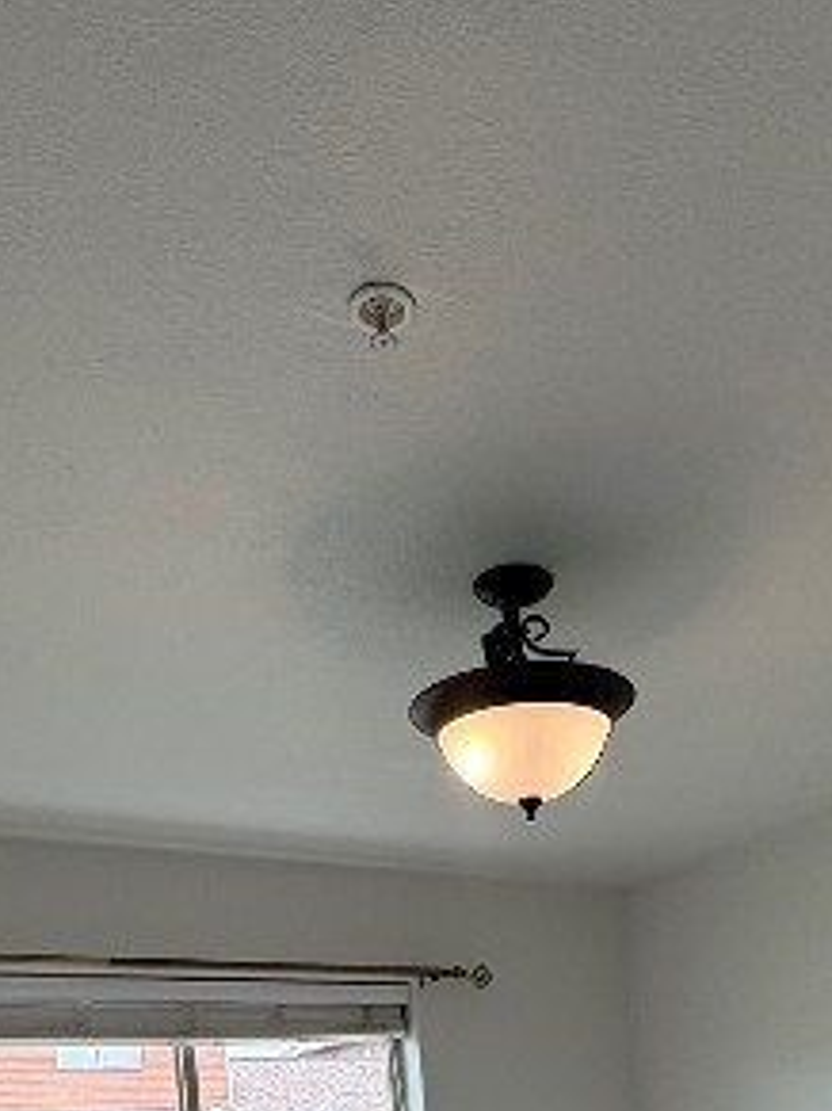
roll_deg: +4.0
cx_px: 530
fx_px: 1187
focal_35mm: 37
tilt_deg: -5.7
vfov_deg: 39.4
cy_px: 1268
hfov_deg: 38.3
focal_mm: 2.22
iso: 50
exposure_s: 1/144
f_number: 2.2
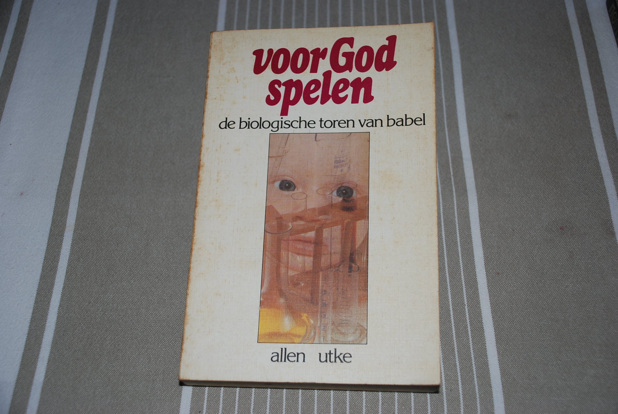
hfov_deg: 42.3
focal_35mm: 46
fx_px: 799
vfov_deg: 29.0
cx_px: 309
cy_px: 207
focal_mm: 31
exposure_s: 1/60
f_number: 4.2
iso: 200
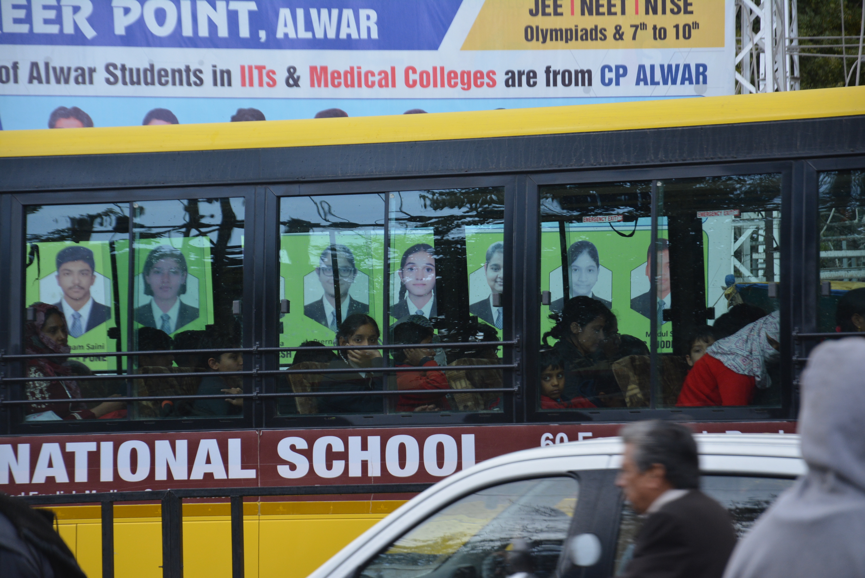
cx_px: 432
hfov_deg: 13.0
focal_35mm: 158
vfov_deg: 8.7
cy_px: 289
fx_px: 3787
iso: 500
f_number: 5.6
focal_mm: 105
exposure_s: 1/250
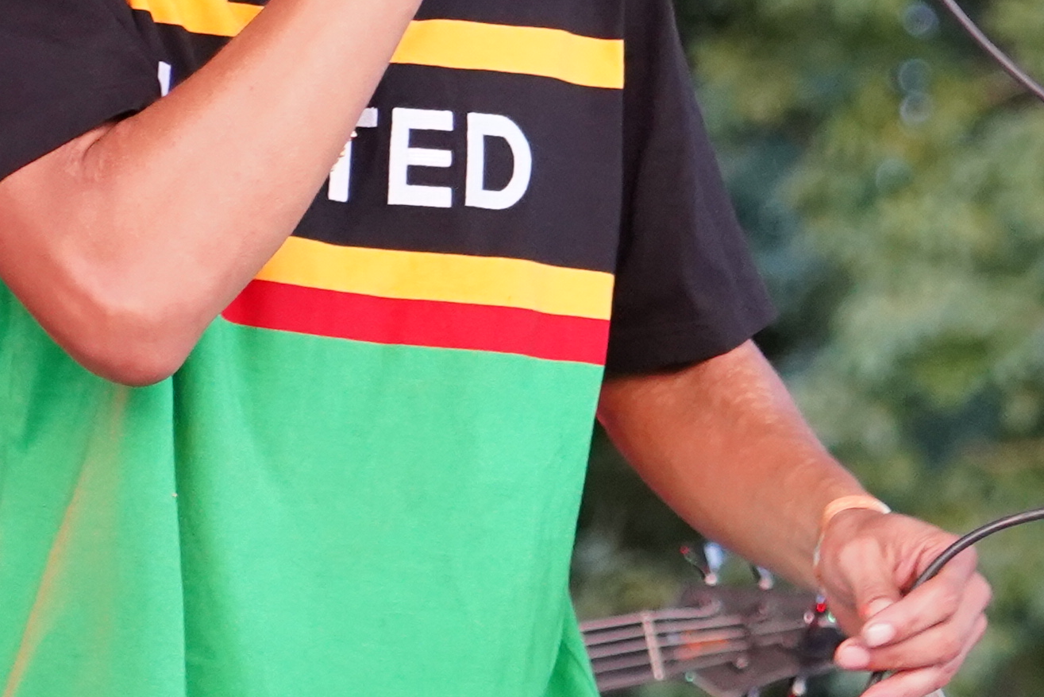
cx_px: 794
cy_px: 41
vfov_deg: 2.9
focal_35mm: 479
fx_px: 13892
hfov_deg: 4.3
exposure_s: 1/160
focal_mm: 105
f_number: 4
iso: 4000
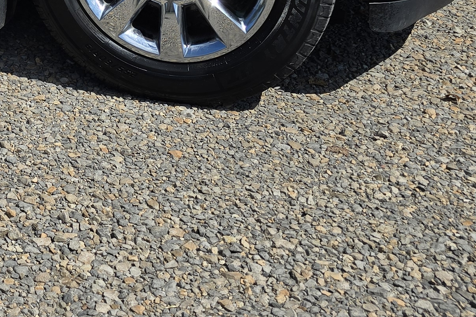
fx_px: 1044
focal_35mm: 79
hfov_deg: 23.0
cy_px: -242
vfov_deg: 15.1
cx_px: -131
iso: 12
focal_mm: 6.3
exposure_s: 1/1369
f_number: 1.7
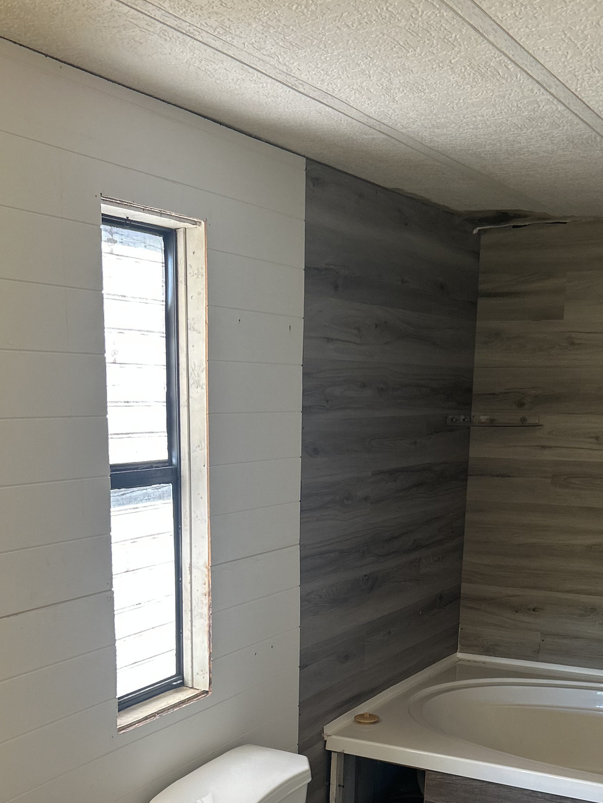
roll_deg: +0.6
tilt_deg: -14.7
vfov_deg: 39.4
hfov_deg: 31.5
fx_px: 1068
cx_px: 307
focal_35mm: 46
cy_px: 660
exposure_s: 1/60
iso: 80
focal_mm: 5.7
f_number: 1.5
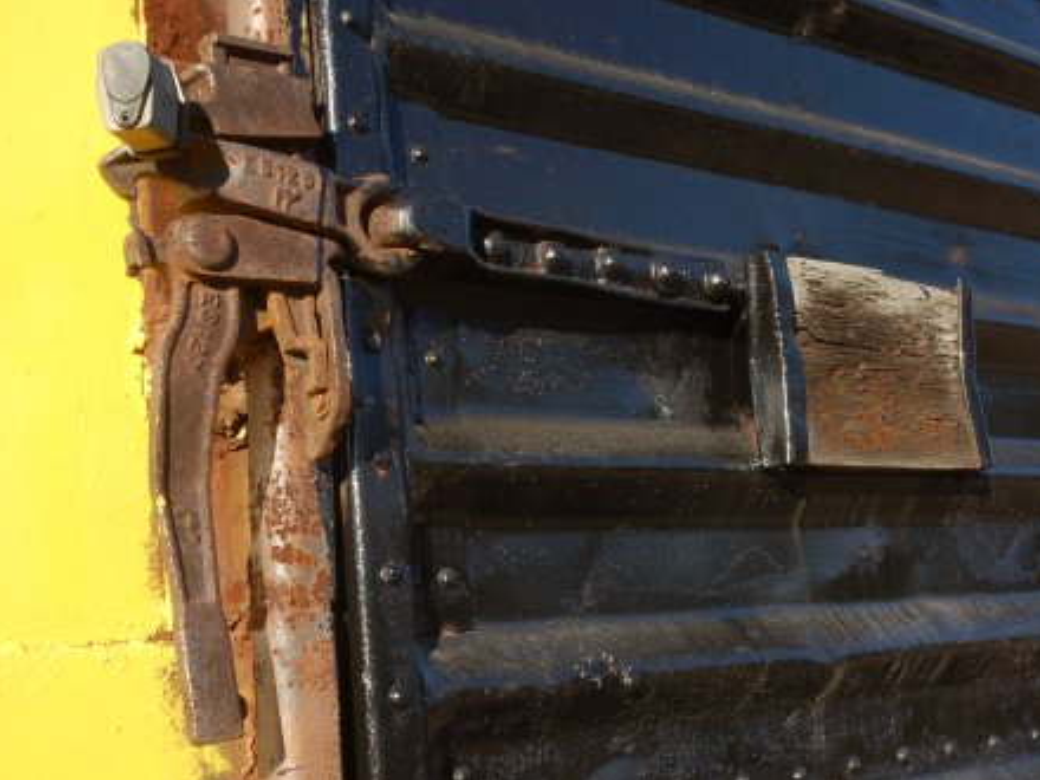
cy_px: 391
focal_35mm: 48
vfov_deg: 30.5
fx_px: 1428
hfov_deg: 40.0
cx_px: 489
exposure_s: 1/30
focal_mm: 29
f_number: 20
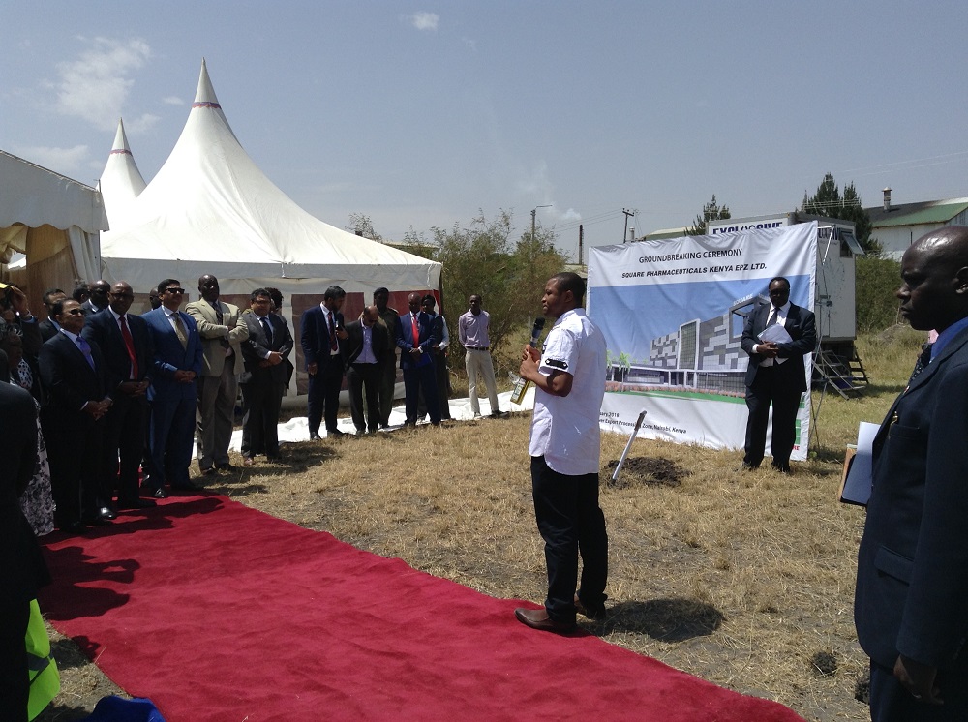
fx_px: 921
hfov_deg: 55.4
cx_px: 484
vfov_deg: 42.8
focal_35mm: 33
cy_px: 361
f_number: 2.4
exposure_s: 1/1704
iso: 25
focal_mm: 3.3
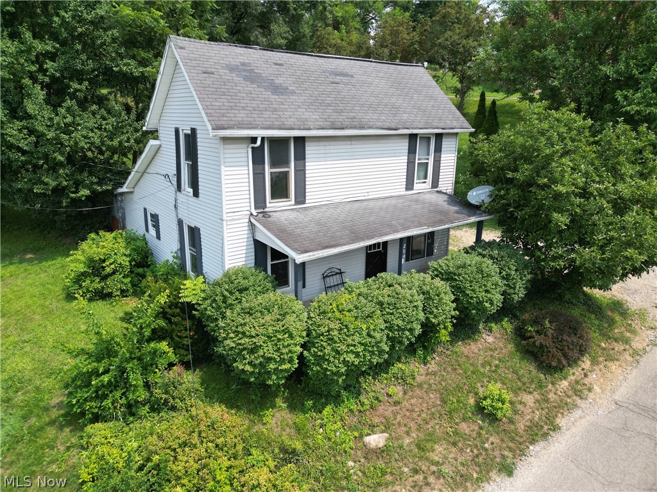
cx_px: 328
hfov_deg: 71.6
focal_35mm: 24
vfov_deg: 56.8
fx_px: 456
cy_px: 246
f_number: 1.7
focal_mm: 6.72
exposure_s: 1/1600
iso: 120
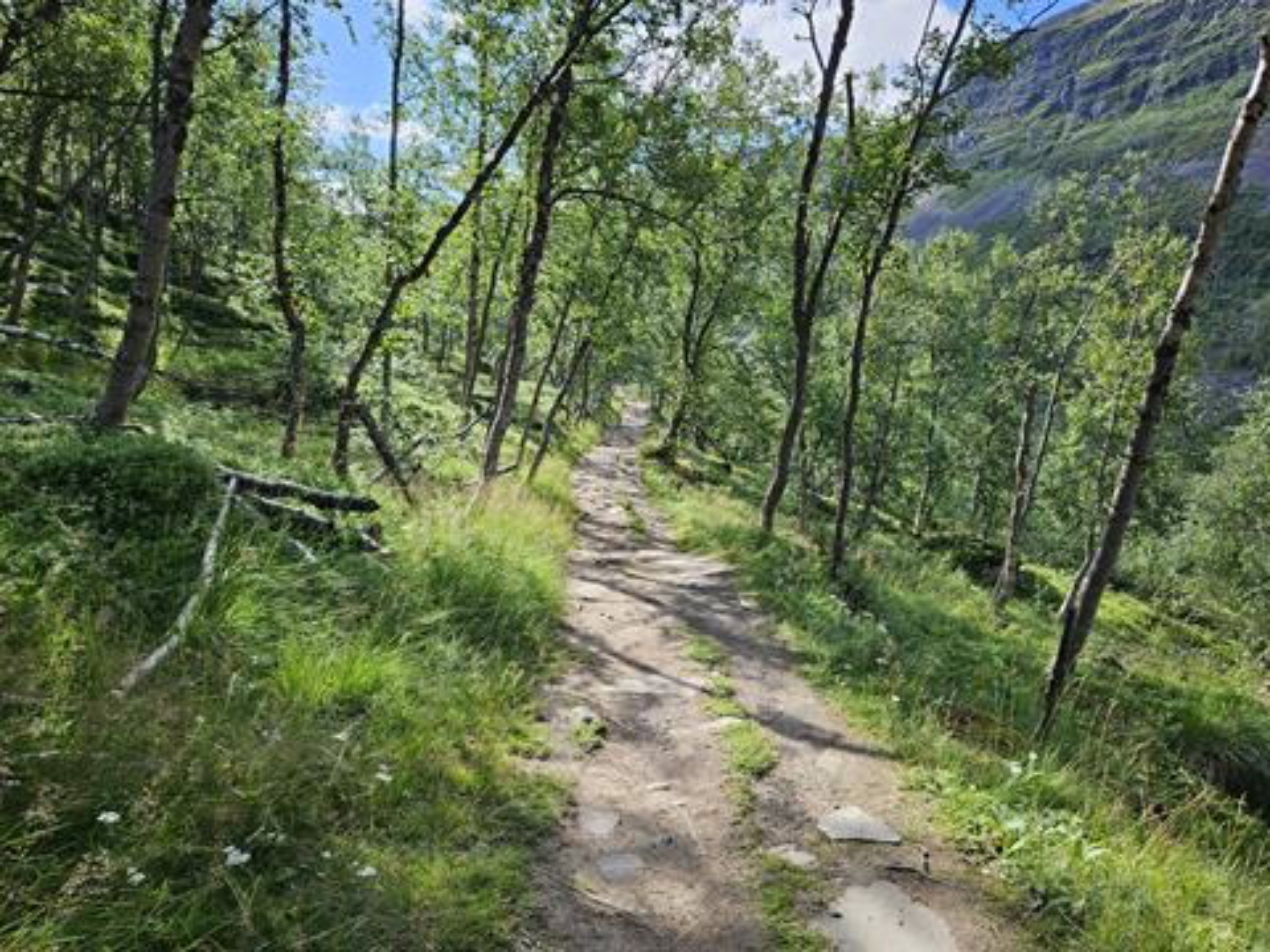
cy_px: 476
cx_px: 635
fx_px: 844
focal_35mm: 23
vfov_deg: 58.9
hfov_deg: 73.9
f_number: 1.8
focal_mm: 5.4
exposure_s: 1/771
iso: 25
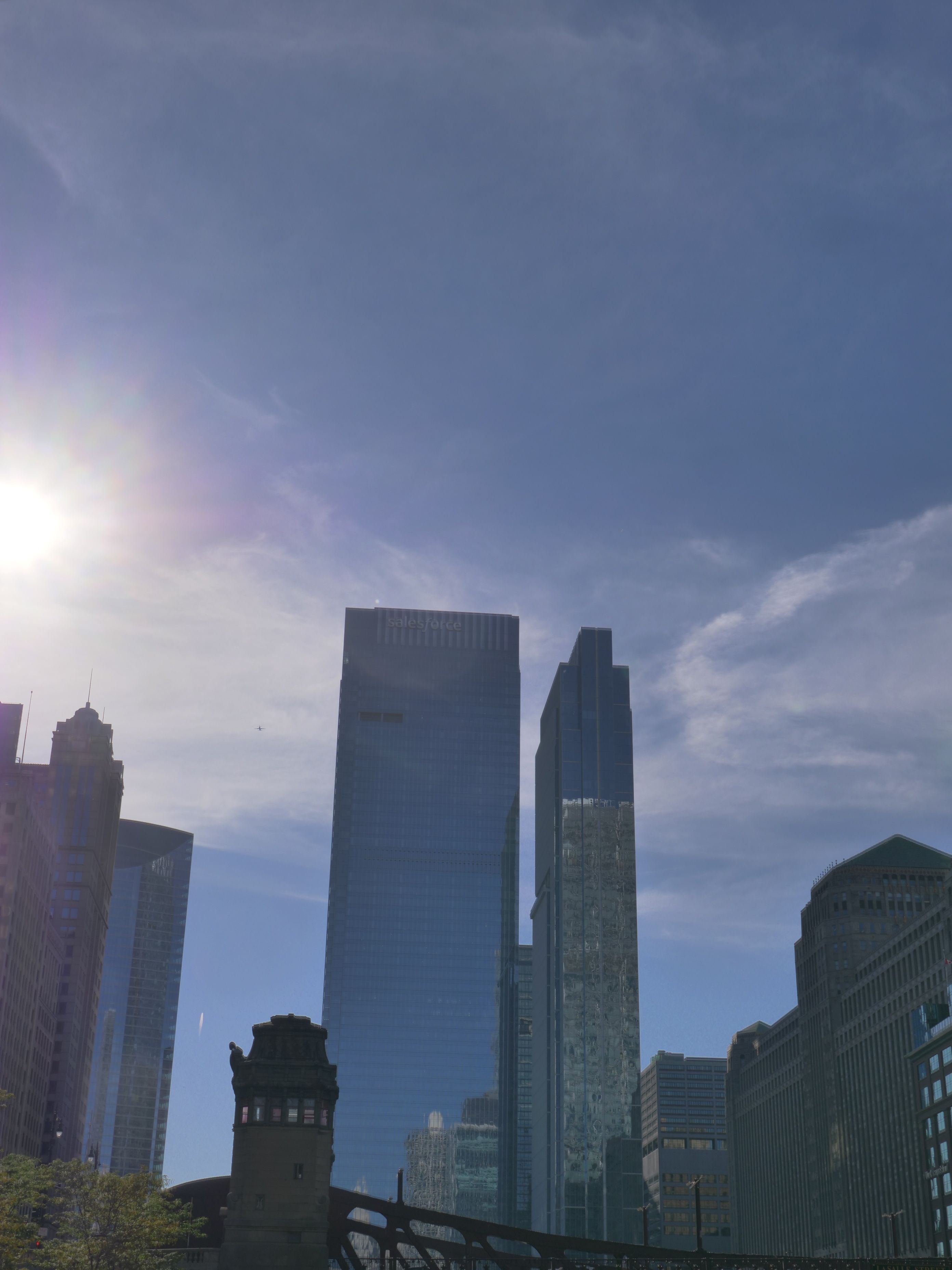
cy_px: 635
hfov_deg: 34.3
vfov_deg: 44.8
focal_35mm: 42
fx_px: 1540
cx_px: 476
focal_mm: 21
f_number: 9
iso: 200
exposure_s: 1/1300
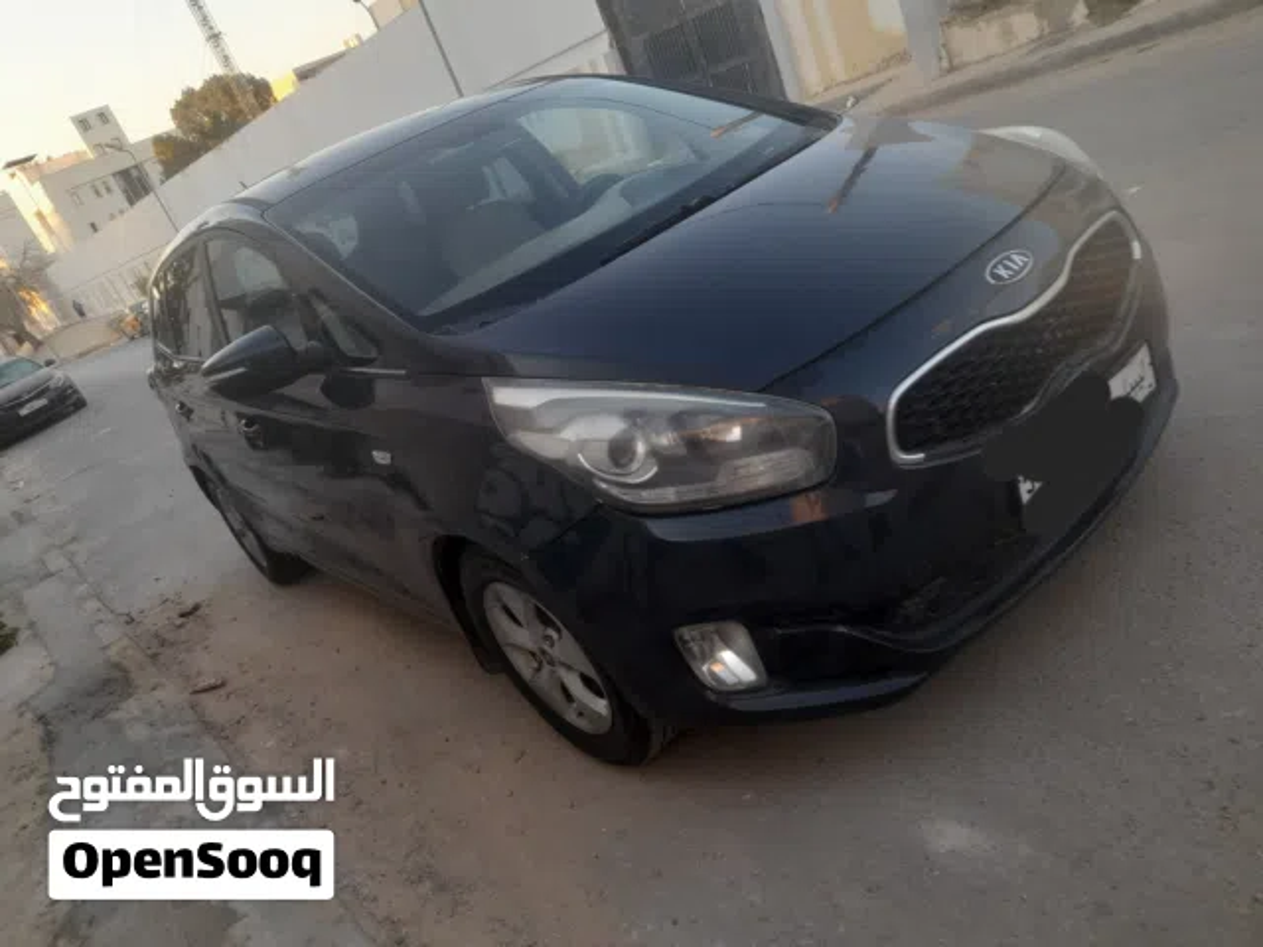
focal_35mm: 25
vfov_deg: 54.9
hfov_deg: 69.4
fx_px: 912
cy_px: 474
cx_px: 632
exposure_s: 1/50
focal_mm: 4.6
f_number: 2
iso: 40
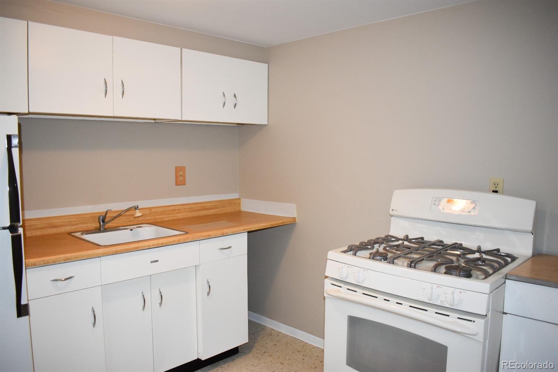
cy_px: 186
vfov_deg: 47.9
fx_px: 418
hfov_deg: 67.4
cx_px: 279
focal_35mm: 27
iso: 800
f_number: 4
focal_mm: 18
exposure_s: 1/200
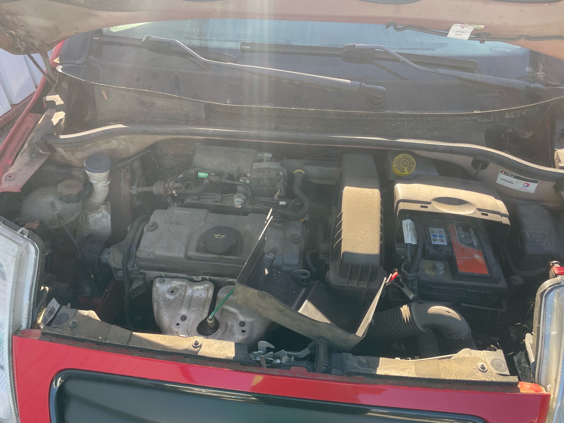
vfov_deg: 53.1
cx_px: 282
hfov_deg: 67.3
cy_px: 212
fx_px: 424
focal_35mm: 26
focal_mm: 4.2
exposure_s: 1/272
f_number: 1.6
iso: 32
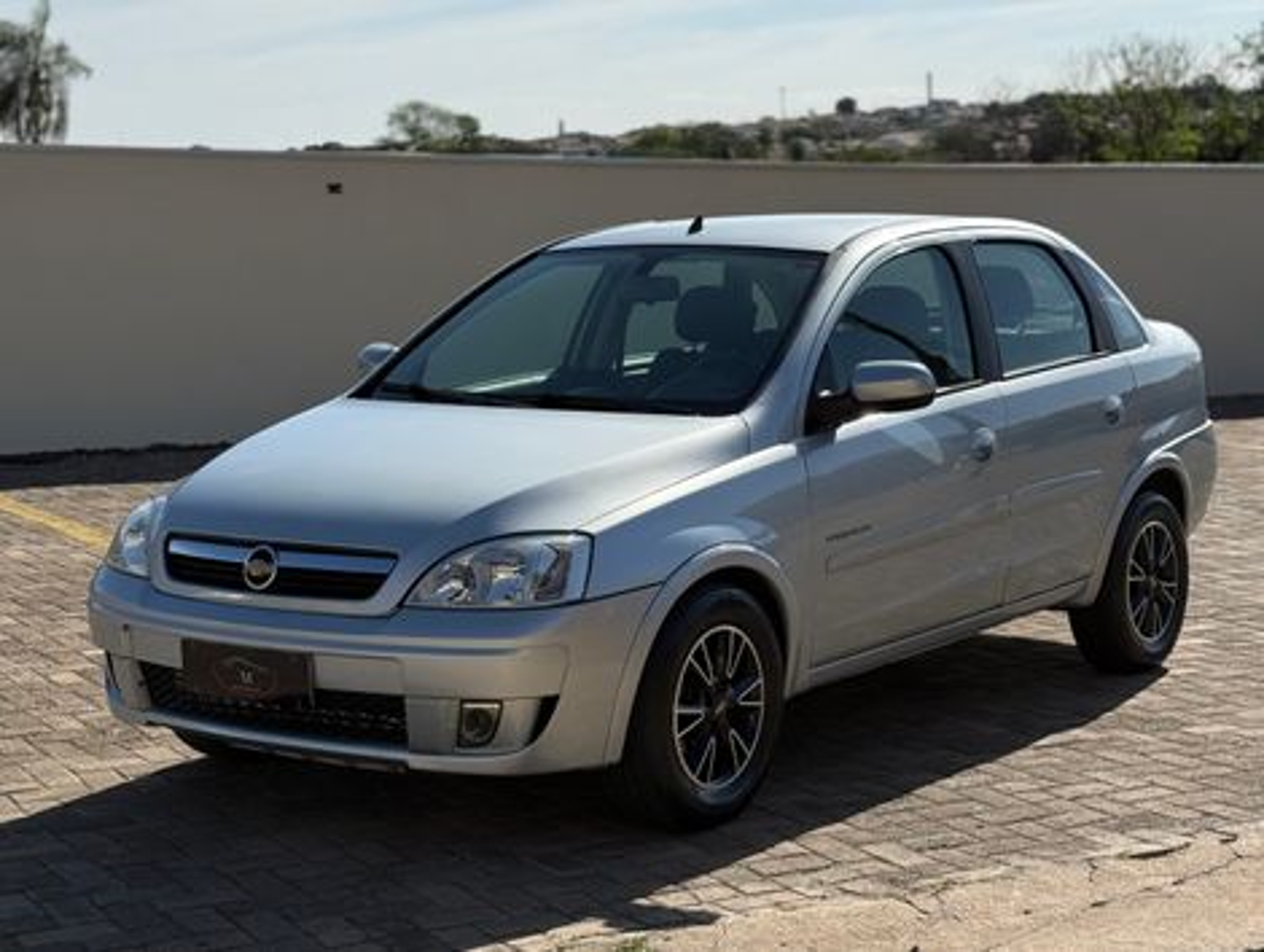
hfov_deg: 39.6
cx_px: 632
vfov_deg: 30.3
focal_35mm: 48
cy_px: 476
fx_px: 1755
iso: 100
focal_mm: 6.76
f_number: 1.78
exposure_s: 1/6536
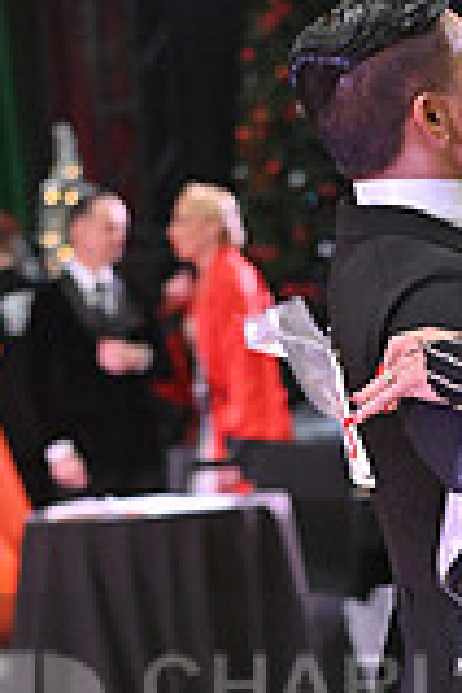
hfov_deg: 4.4
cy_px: 741
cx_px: 412
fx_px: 6044
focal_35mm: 314
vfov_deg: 6.5
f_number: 4
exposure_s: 1/400
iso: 3200
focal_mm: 86
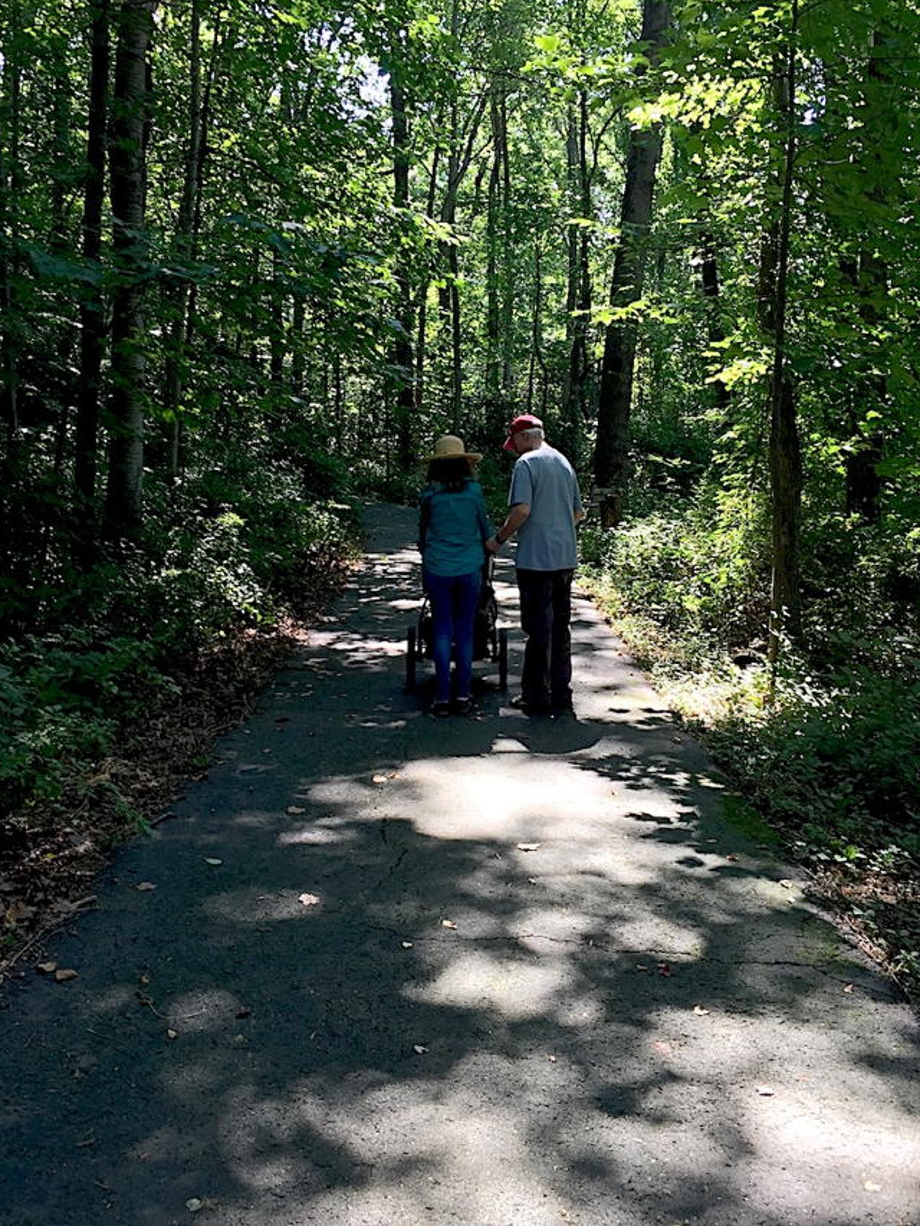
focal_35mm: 34
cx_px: 426
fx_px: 1205
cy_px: 571
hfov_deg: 41.8
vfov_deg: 53.9
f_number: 2.2
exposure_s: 1/60
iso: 32
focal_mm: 4.15
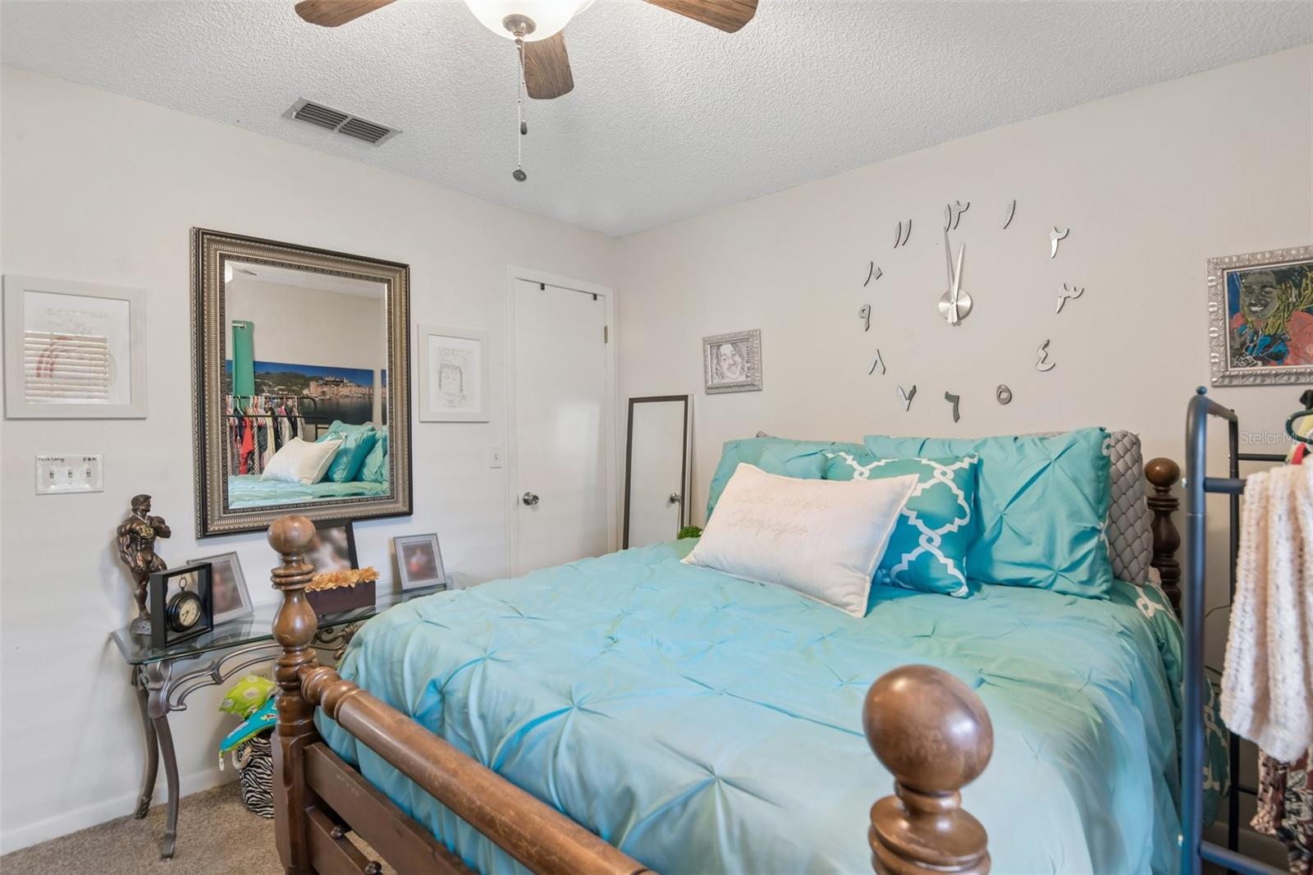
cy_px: 438
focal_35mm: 18
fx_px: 656
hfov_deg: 90.0
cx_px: 656
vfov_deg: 67.4
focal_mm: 18
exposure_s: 1/4
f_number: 8
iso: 400
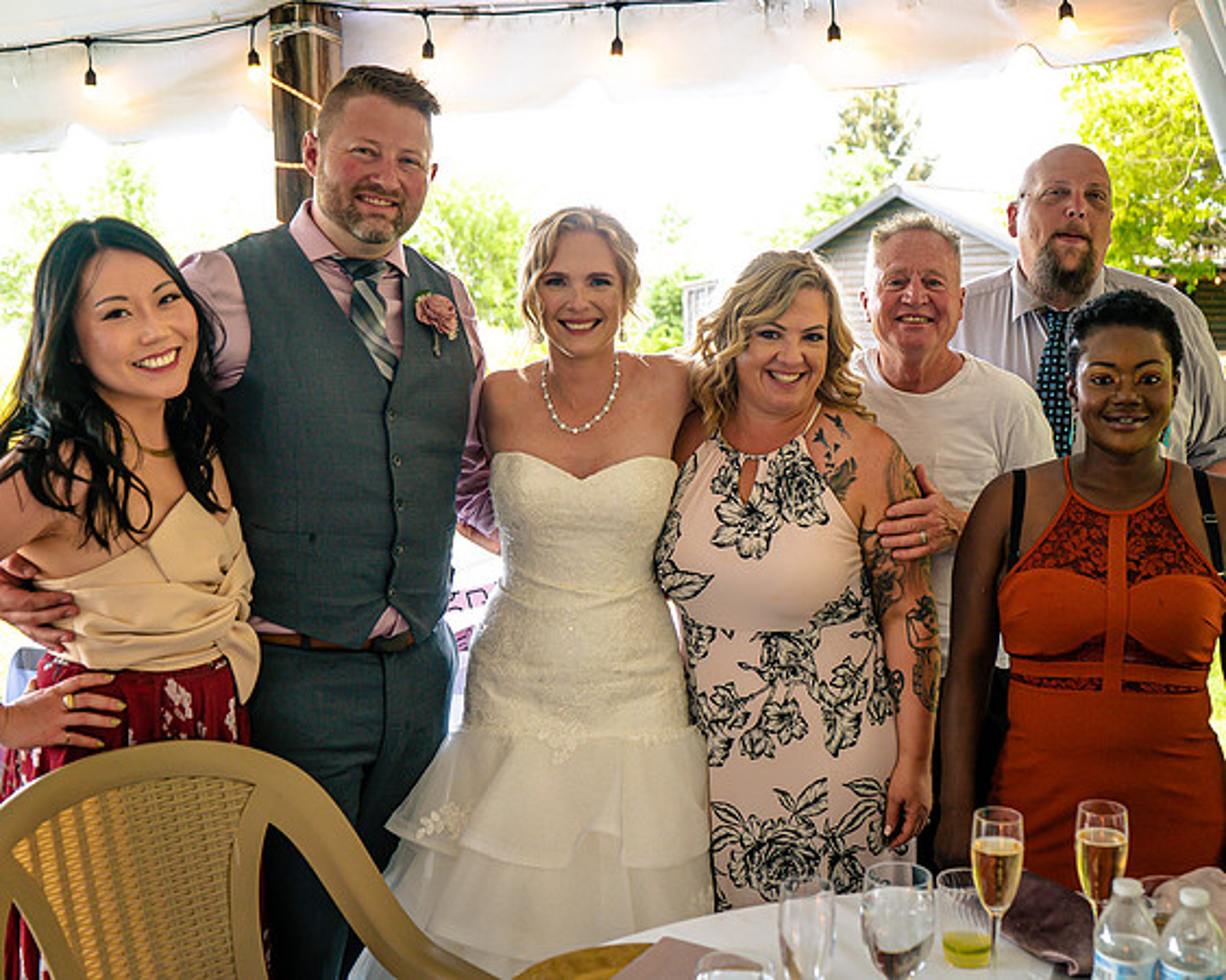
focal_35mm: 41
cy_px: 481
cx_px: 674
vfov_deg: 36.2
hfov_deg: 44.5
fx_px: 1497
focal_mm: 36
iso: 320
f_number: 4
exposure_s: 1/60
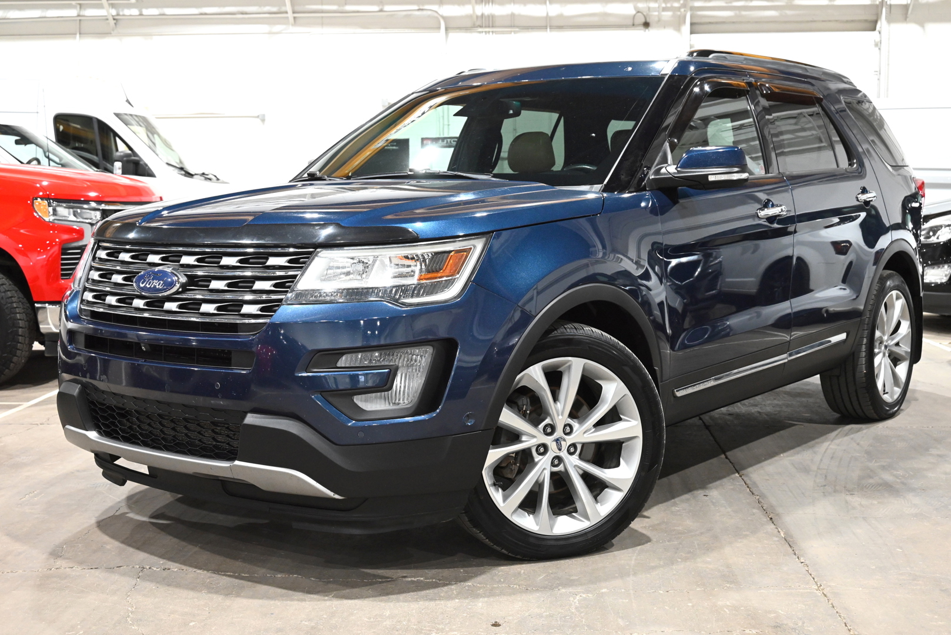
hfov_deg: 44.5
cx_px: 476
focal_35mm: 44
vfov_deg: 30.5
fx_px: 1163
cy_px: 318
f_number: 7.1
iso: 4000
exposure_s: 1/60
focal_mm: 44
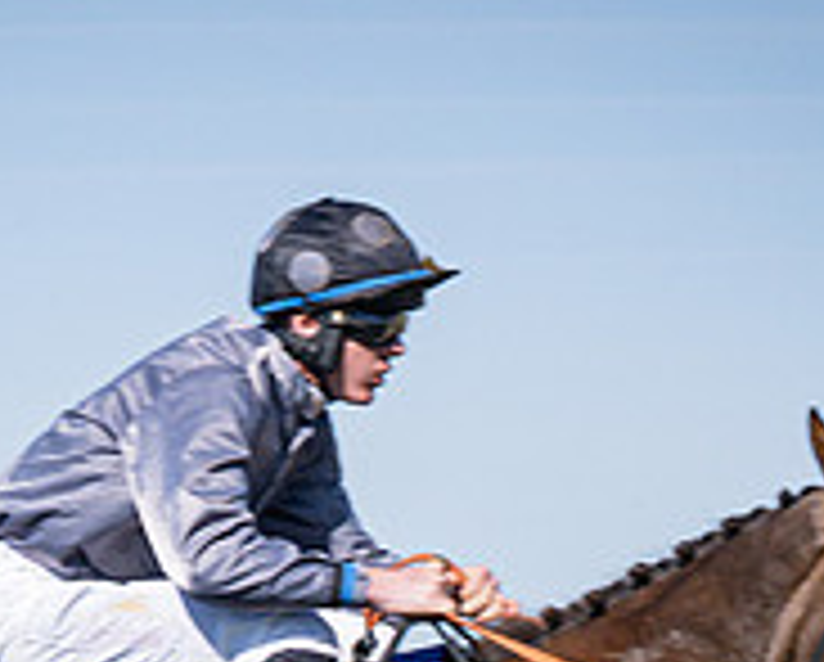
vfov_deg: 3.2
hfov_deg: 4.0
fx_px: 11725
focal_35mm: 480
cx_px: -688
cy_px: 813
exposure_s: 1/1600
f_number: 5
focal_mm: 70
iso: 200
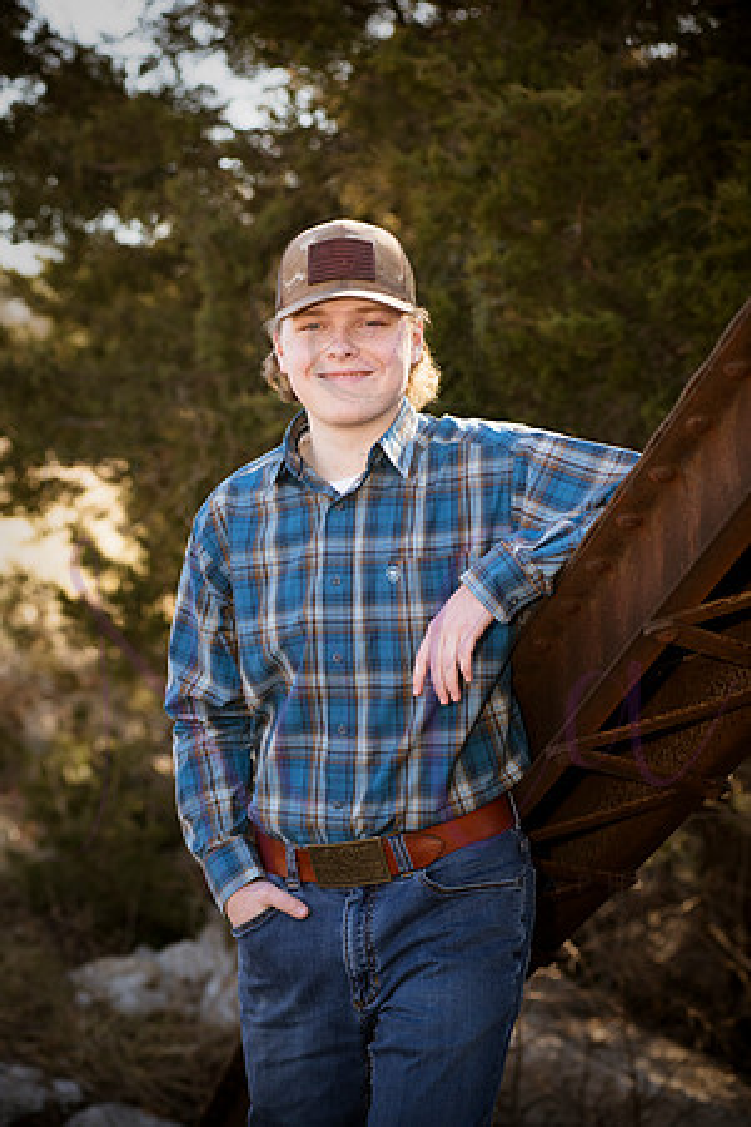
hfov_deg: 14.9
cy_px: 564
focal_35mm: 92
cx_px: 376
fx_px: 2879
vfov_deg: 22.1
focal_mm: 92
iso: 800
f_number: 5
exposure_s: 1/1000
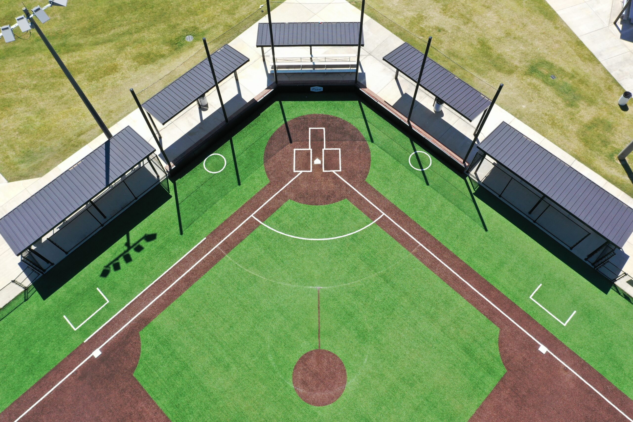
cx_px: 316
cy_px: 211
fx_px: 492
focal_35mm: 28
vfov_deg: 46.4
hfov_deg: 65.5
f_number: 5.6
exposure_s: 1/320
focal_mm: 10.26
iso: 100
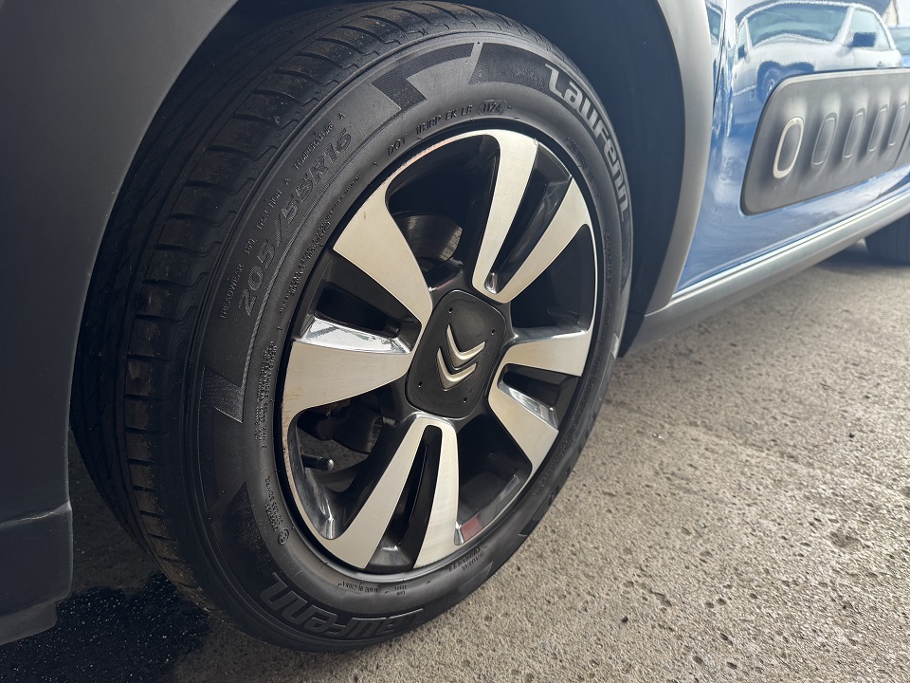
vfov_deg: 54.9
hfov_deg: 69.4
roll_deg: -2.7
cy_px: 341
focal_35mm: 25
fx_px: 657
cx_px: 448
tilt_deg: -21.7
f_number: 1.78
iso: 160
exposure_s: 1/50
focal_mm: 6.76
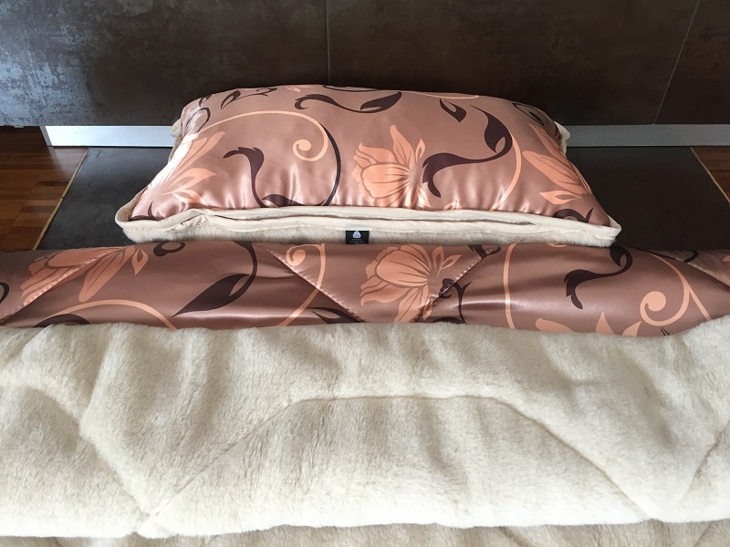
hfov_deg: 61.7
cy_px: 274
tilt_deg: -44.3
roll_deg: -2.2
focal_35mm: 29
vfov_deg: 48.2
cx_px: 365
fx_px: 612
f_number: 2.2
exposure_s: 1/33
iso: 125
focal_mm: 4.15
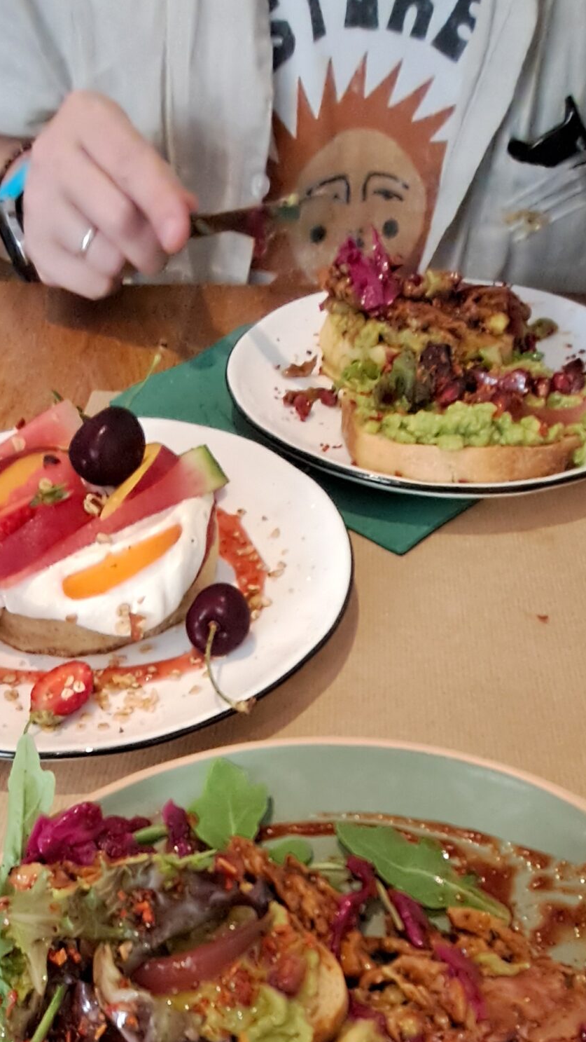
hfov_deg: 38.6
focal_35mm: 30
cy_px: 858
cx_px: 199
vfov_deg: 58.5
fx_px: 828
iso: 400
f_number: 2.2
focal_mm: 1.64
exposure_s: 1/25
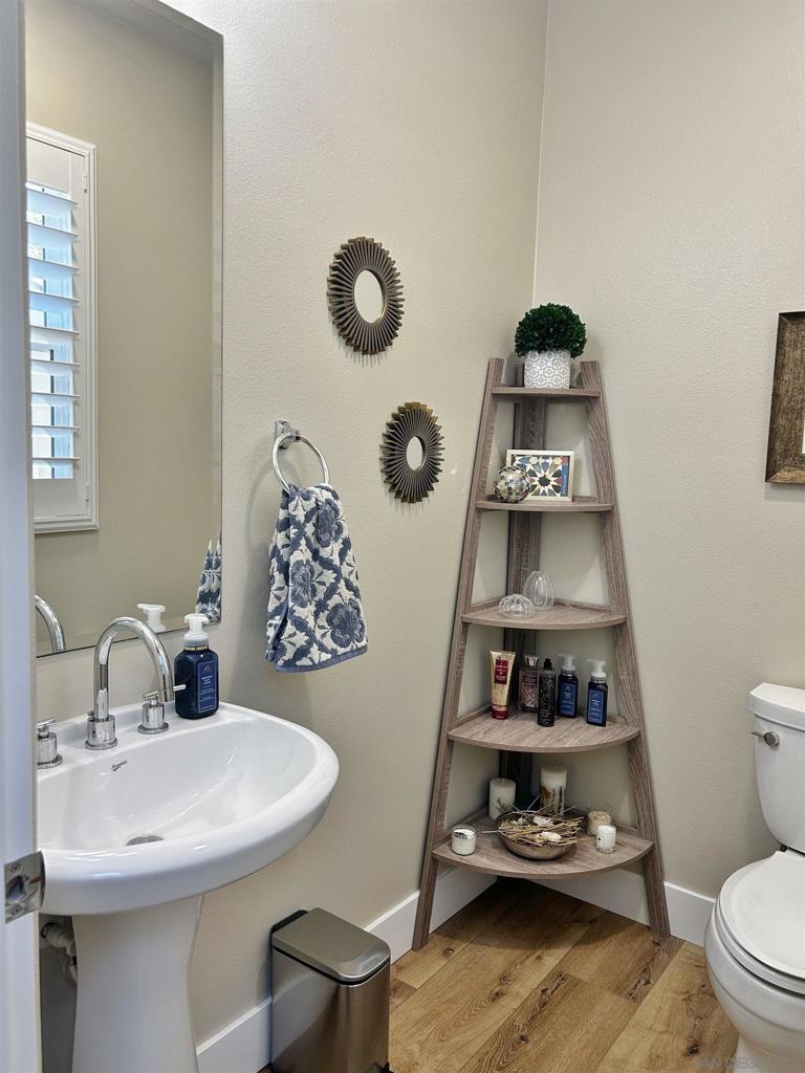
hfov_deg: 53.1
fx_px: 806
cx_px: 402
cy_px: 536
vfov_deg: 67.3
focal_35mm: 26
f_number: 1.5
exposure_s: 1/120
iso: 80
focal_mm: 5.7
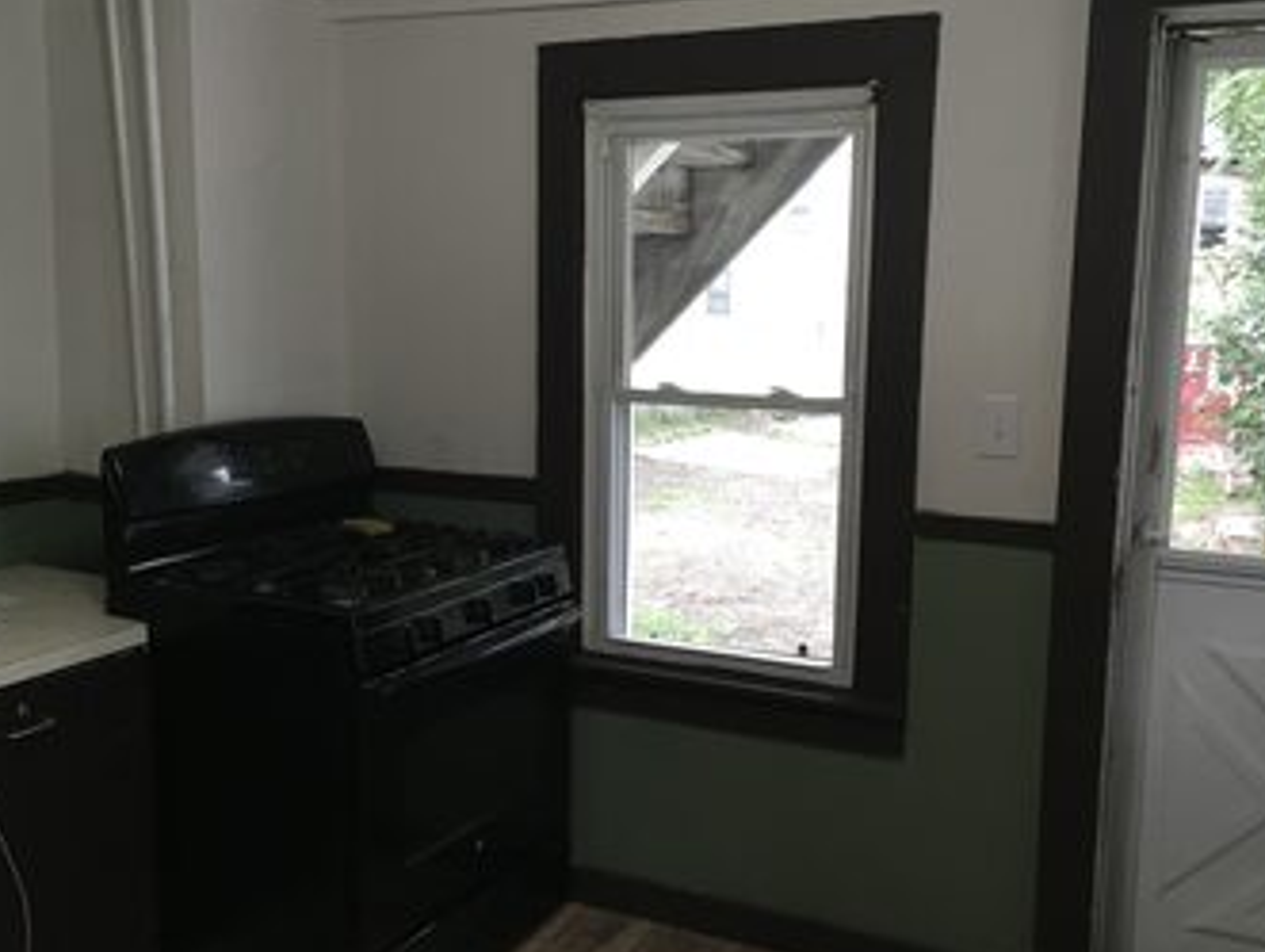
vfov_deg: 40.8
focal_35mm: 35
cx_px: 680
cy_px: 497
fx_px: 1280
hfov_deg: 52.5
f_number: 2.2
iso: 80
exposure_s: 1/30
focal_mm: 4.15
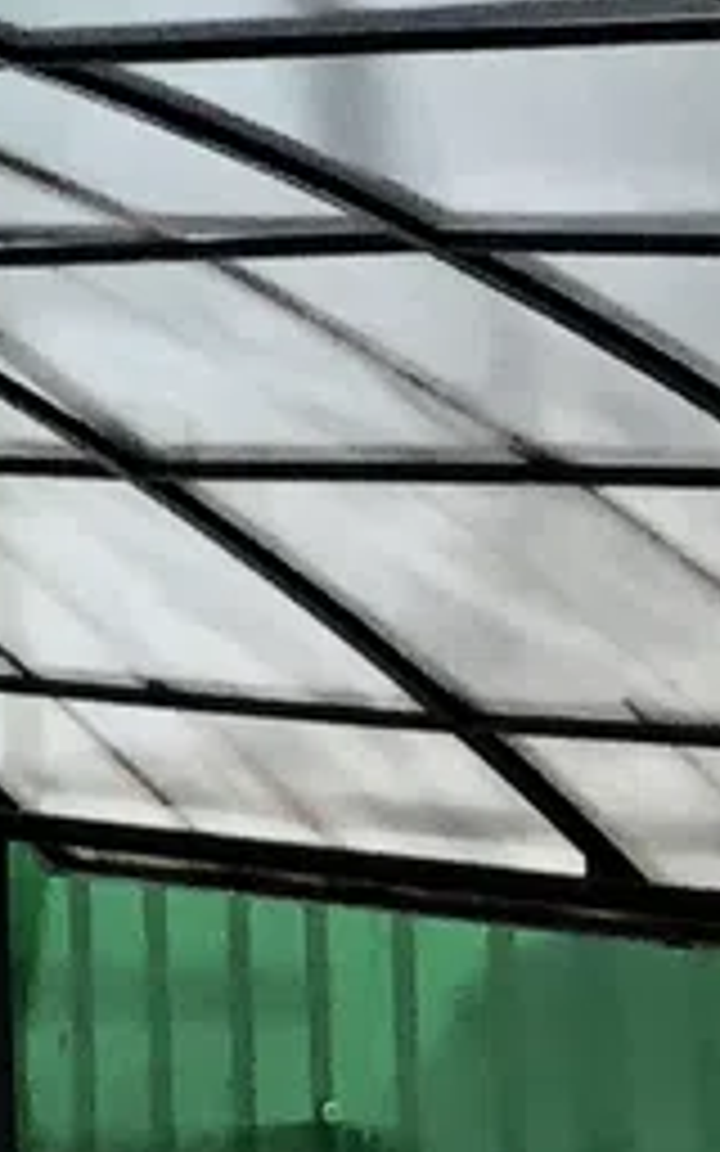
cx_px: -4172
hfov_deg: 3.7
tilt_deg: +3.9
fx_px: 8728
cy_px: -184
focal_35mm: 278
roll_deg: +1.1
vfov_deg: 7.5
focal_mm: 4
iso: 64
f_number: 1.8
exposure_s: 1/120
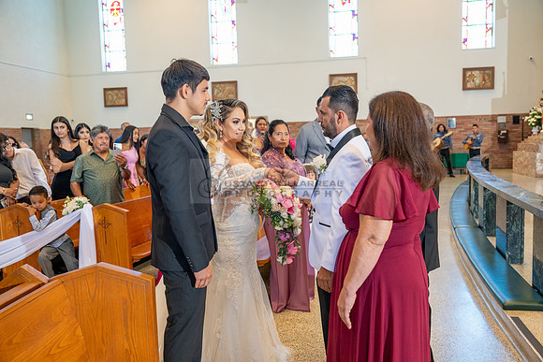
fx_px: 460
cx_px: 272
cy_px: 181
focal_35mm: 30
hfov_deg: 61.1
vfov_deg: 43.0
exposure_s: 1/200
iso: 1000
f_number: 3.2
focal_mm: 30.5
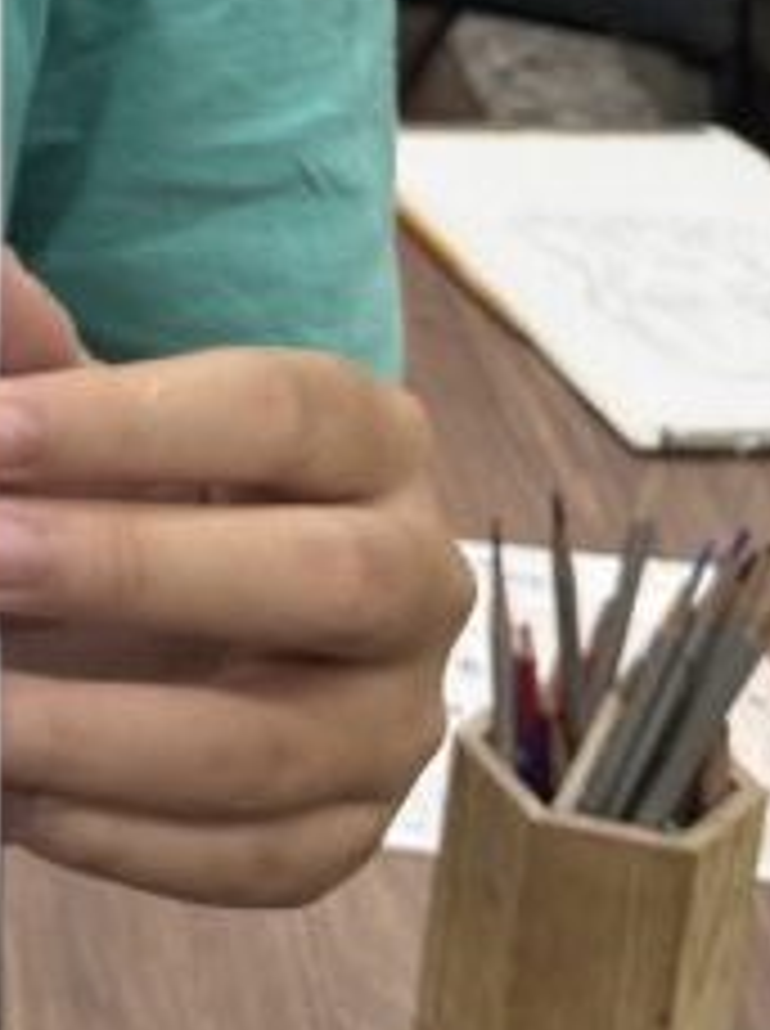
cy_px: -414
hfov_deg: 12.8
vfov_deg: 17.3
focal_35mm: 105
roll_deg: -2.7
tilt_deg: -13.7
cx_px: -603
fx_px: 3123
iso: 80
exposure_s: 1/183
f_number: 1.78
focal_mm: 6.76
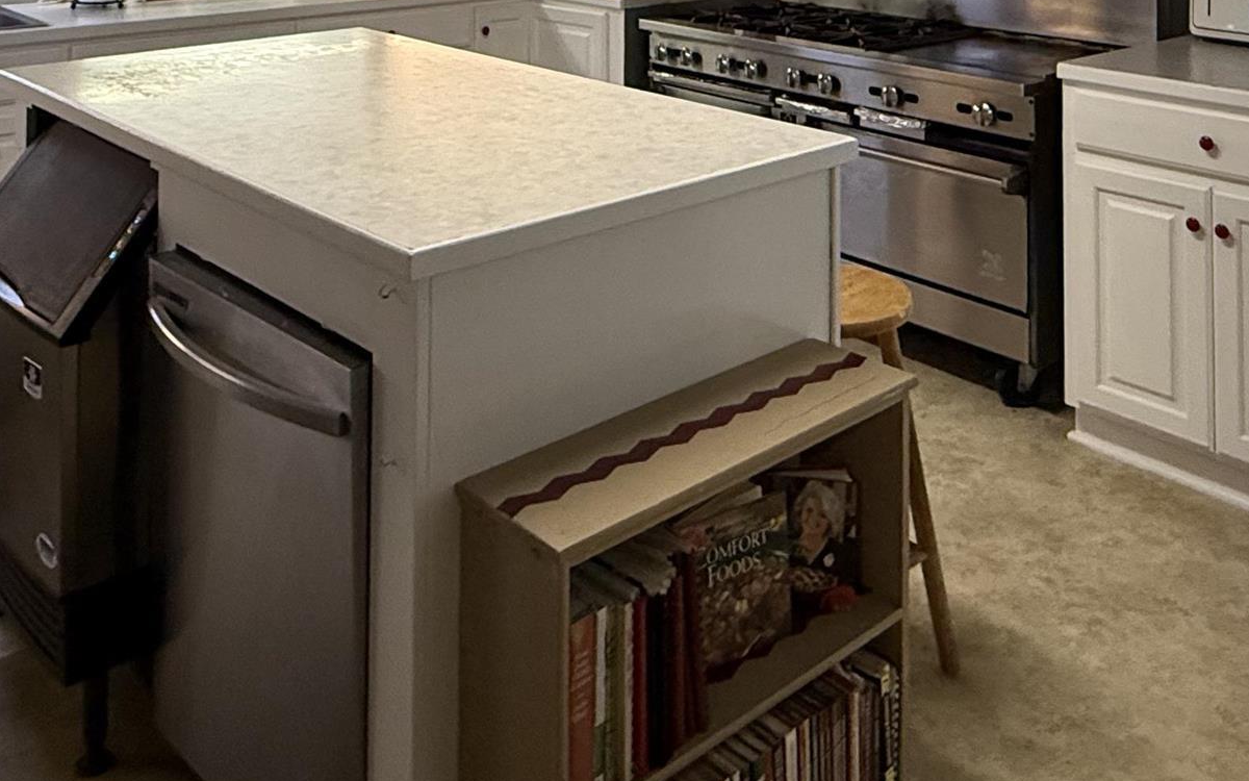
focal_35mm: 38
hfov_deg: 51.5
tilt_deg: +2.4
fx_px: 1293
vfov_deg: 28.3
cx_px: 615
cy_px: -205
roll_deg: -0.4
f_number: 2.2
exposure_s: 1/120
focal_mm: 2.22
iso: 400
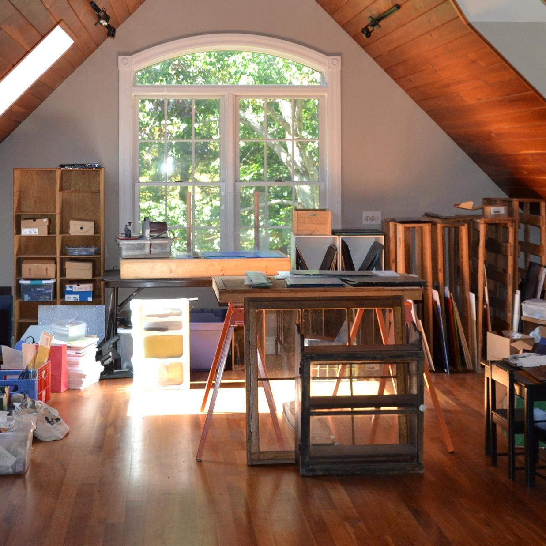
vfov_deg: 29.8
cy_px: 169
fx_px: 1017
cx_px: 246
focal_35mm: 57
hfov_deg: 30.0
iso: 400
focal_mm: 18
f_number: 4
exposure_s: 1/80
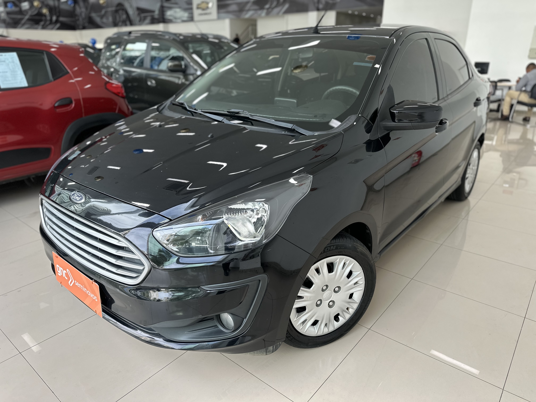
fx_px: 372
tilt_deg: -20.8
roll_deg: -0.3
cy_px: 201
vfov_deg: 56.8
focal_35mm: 24
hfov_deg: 71.6
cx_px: 268
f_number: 1.78
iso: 64
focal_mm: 6.86
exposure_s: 1/185
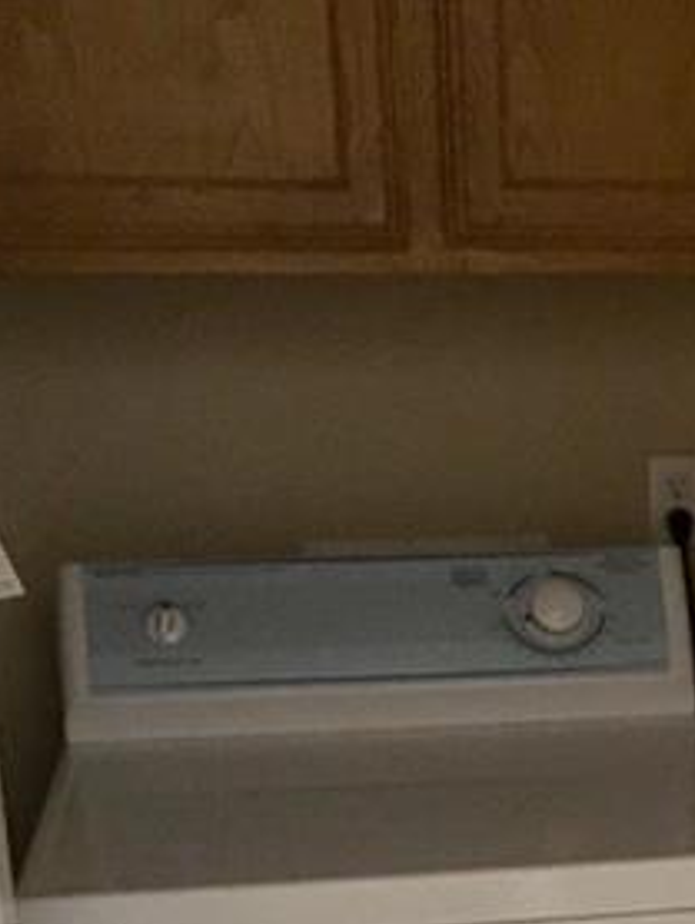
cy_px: 951
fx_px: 2138
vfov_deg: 23.3
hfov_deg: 17.8
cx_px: 765
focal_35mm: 80
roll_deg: +0.1
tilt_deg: -19.0
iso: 500
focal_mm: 4.15
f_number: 2.2
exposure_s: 1/15
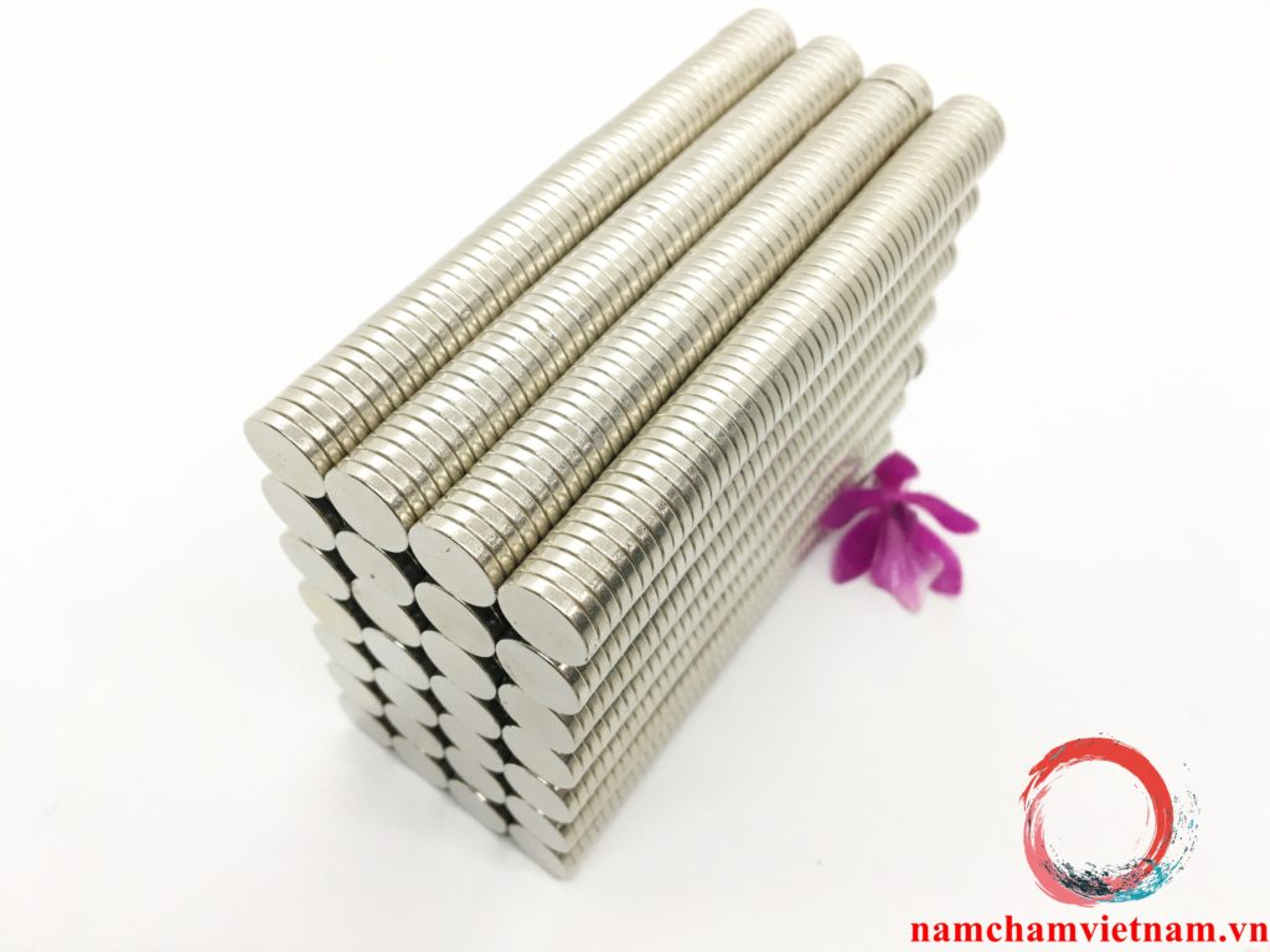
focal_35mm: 29
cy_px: 476
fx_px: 1064
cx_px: 635
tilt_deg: -52.6
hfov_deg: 61.7
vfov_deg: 48.2
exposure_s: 1/33
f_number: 2.2
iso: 32
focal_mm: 4.15
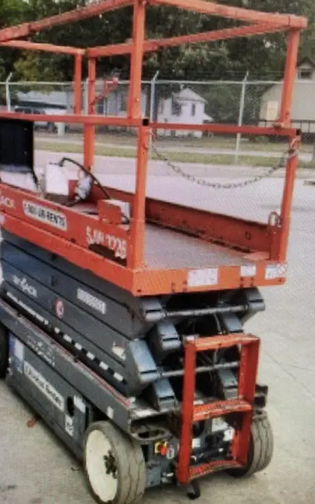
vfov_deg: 62.9
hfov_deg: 41.8
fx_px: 412
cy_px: 264
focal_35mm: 30
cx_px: 168
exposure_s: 1/105
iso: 125
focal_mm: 4.2
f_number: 1.6
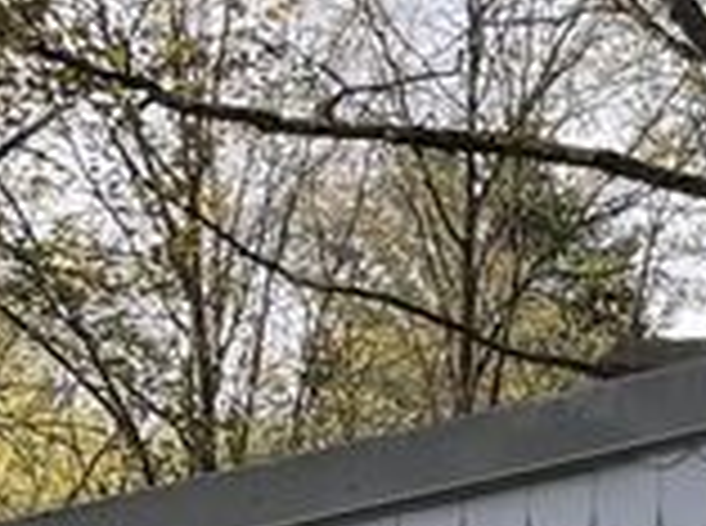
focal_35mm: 170
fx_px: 3459
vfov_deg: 8.6
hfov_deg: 11.6
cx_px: 630
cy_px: 526
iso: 50
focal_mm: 5.7
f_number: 1.5
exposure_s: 1/1412
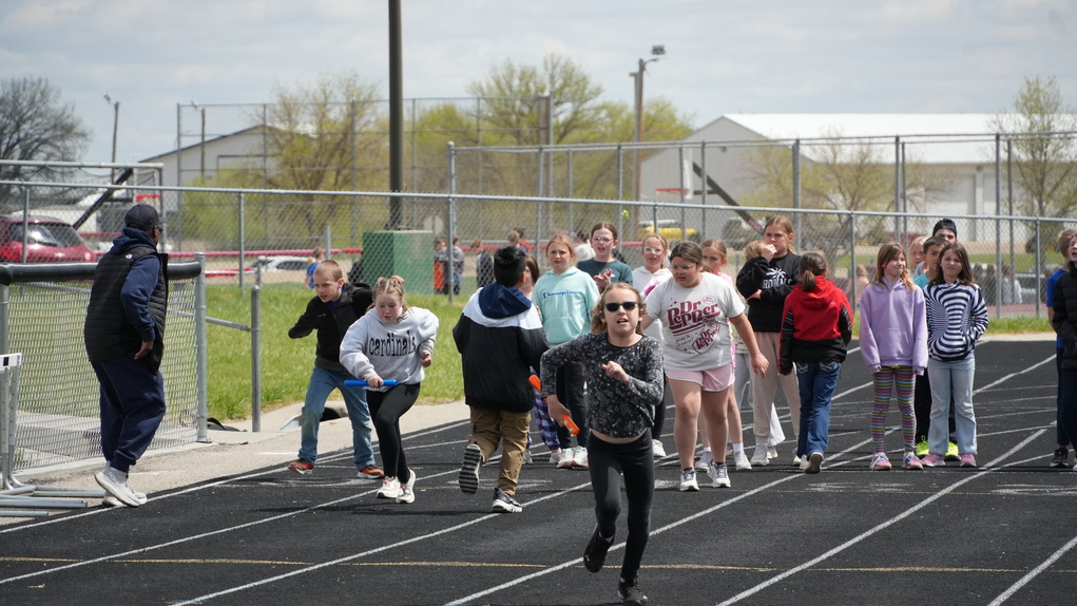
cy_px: 340
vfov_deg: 5.9
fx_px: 5897
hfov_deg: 10.4
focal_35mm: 207
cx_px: 538
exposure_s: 1/4000
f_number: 5.6
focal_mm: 131
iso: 1000
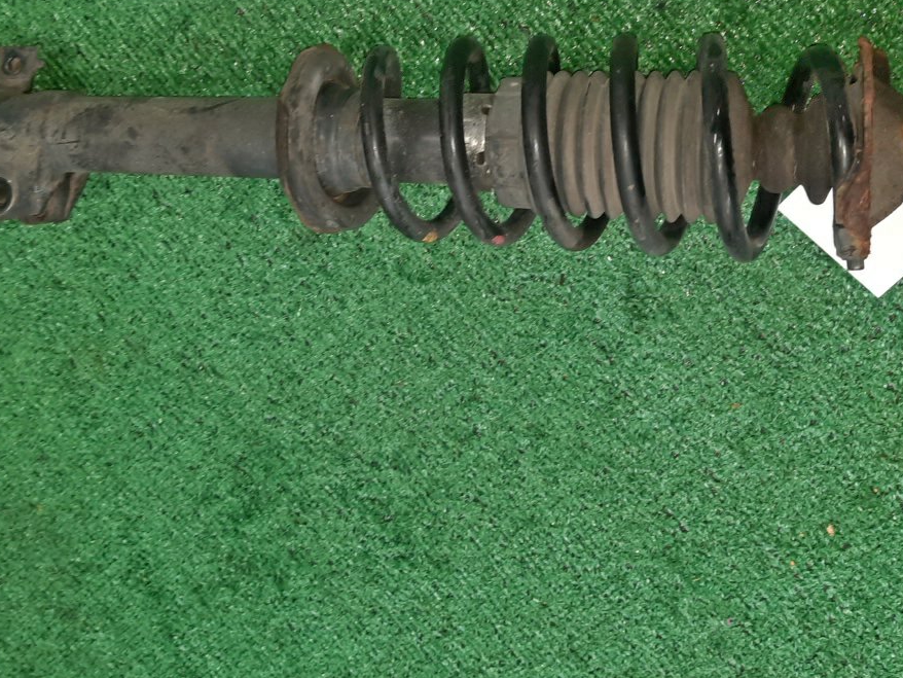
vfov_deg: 34.4
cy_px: 166
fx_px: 1070
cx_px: 432
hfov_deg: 45.8
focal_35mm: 41
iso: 243
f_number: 2
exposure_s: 1/50
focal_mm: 4.6
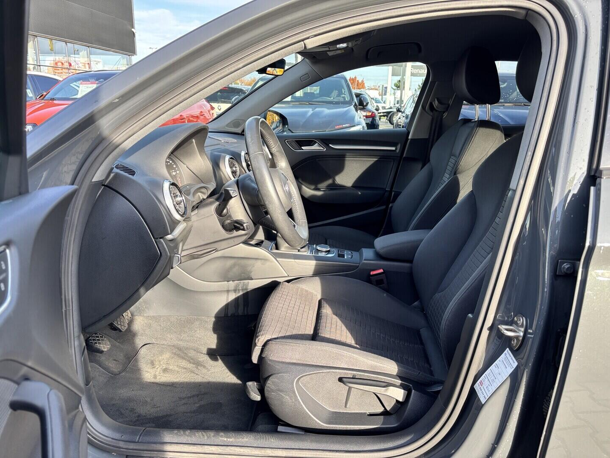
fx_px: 458
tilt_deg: -15.6
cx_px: 305
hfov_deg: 67.3
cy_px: 229
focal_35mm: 26
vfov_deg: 53.1
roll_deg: -1.3
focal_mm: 5.96
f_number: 1.6
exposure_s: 1/220
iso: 40
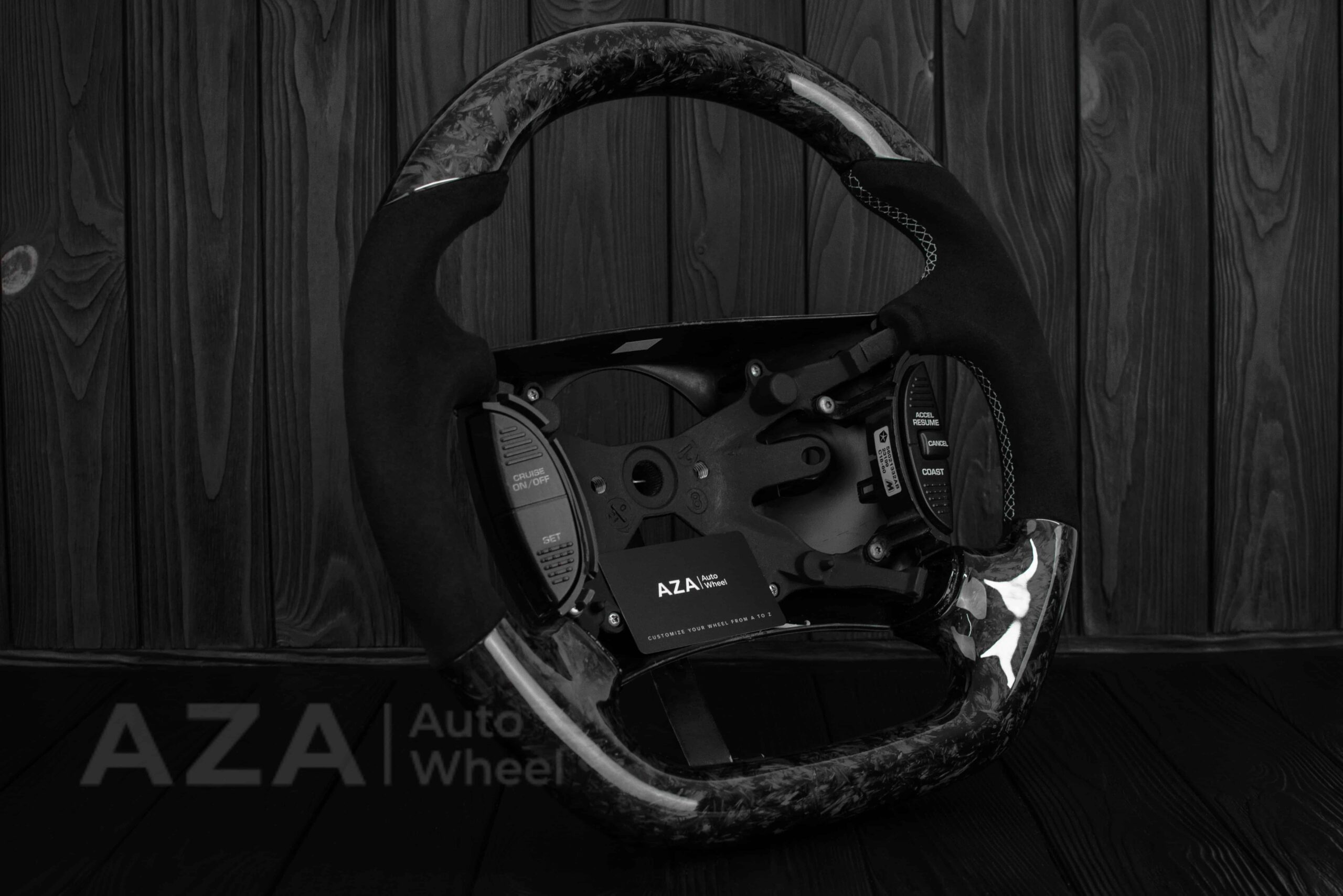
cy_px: 448
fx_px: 1959
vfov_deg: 25.8
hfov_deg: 37.8
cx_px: 672
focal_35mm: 52
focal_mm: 35
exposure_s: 1/125
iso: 500
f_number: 6.3
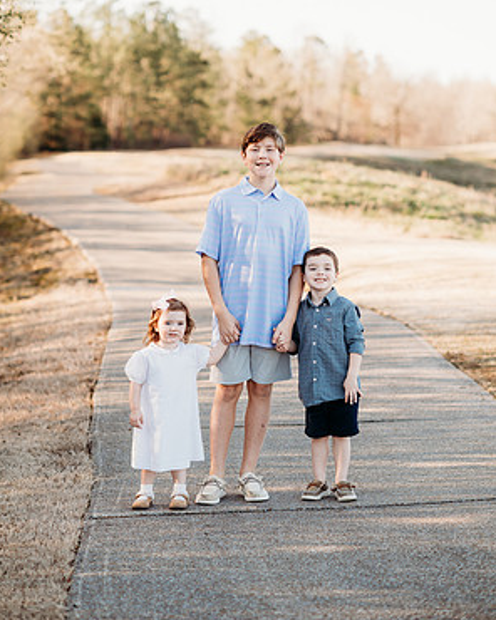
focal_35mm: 97
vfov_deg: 19.7
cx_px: 246
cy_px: 266
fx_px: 1780
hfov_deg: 15.9
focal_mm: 85
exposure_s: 1/500
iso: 160
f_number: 2.5
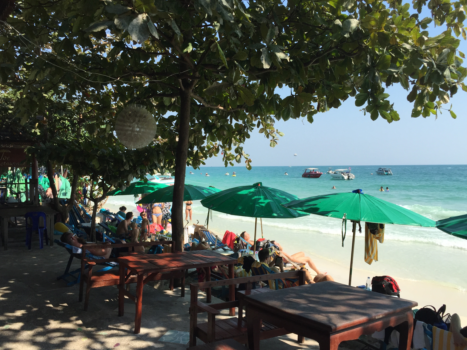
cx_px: 226
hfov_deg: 60.0
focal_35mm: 30
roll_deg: -0.6
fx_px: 405
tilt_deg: -0.6
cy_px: 176
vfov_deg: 46.8
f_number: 2.2
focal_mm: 4.15
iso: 32
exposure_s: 1/1647
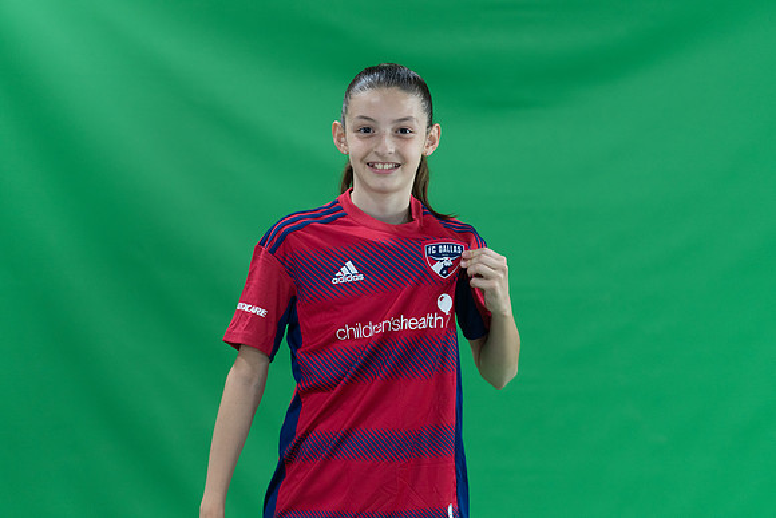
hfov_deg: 12.3
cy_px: 259
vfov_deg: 8.2
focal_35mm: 167
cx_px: 388
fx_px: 3600
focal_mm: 167
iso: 1000
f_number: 2.8
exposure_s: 1/250
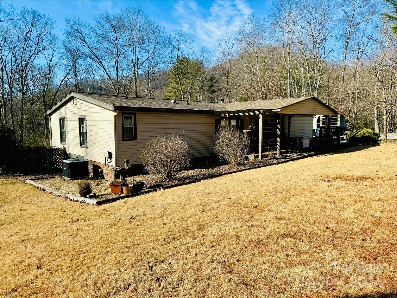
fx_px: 275
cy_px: 149
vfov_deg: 56.8
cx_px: 198
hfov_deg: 71.6
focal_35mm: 24
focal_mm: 6.86
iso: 80
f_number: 1.78
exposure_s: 1/3247
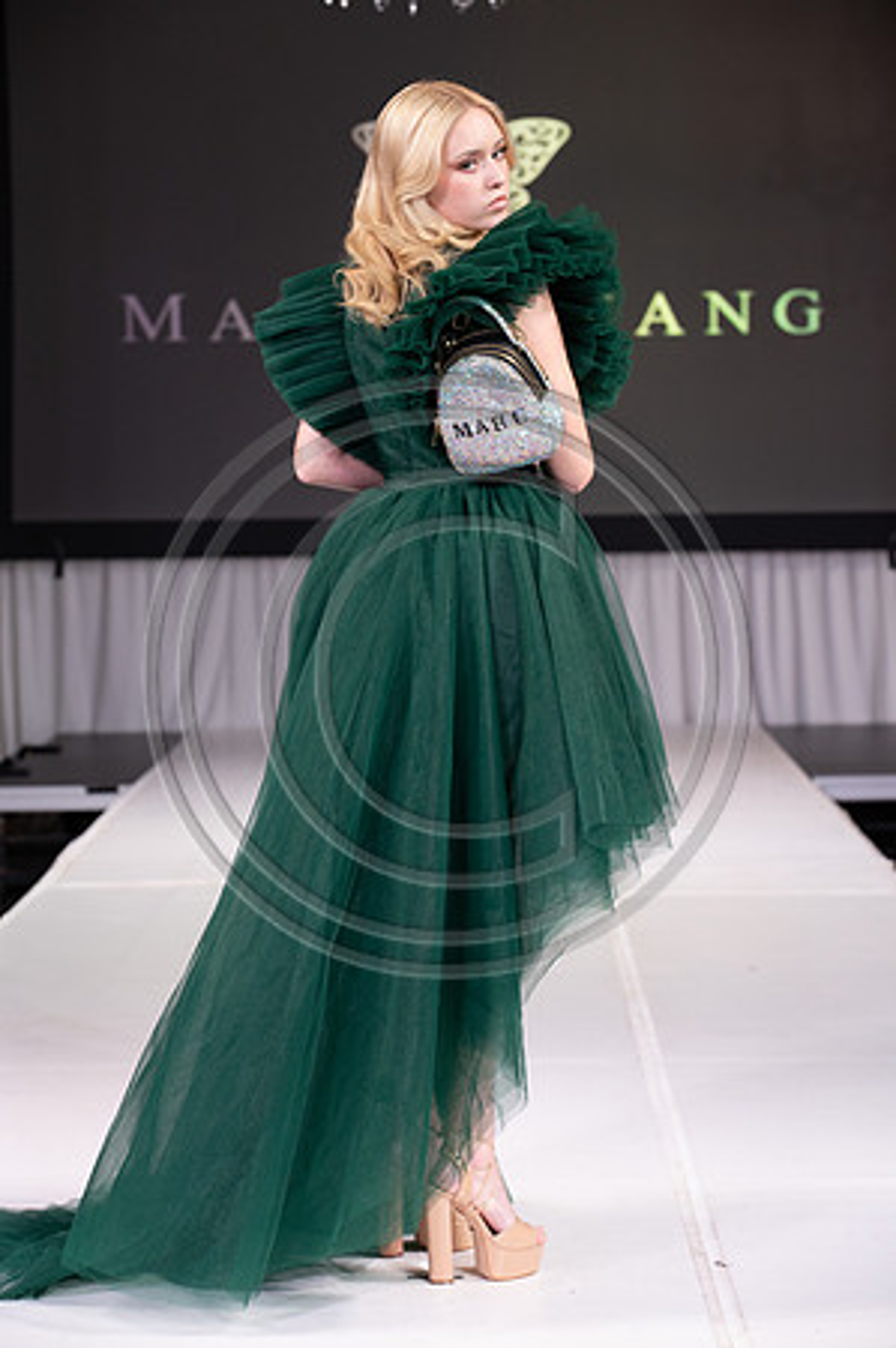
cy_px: 674
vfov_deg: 20.8
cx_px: 448
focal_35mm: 98
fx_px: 3667
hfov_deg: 13.9
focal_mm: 98
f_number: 5.6
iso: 2000
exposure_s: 1/400
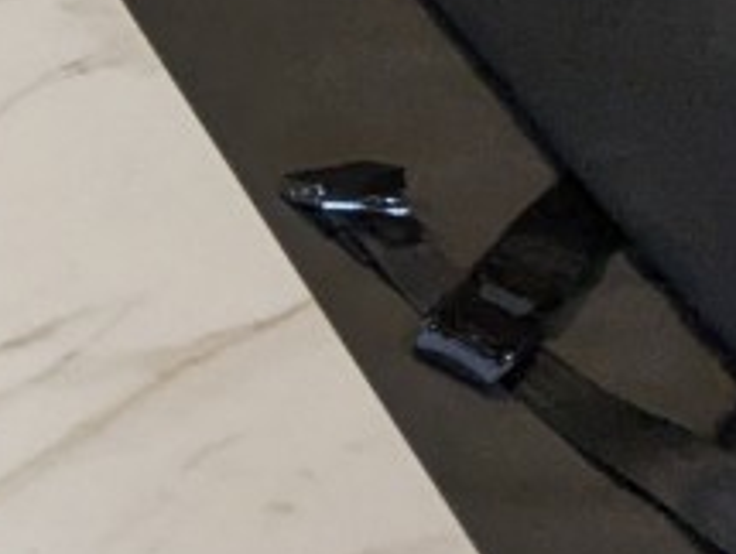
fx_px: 2215
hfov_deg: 13.2
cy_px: 154
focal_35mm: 104
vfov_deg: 14.2
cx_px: -1111
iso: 422
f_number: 2.2
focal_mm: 2.35
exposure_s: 1/135
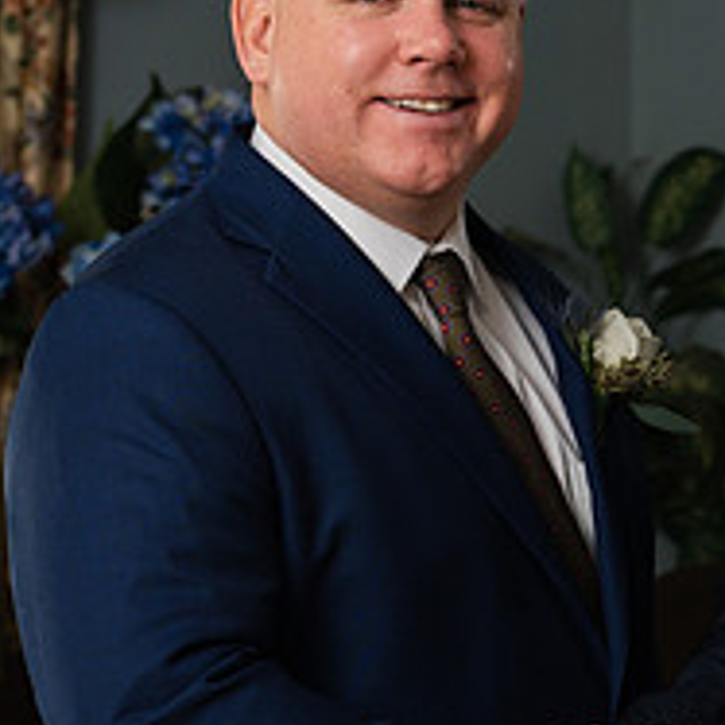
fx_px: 3436
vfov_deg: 12.0
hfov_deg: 11.9
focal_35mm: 145
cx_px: 709
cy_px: 308
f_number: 4
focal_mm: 55
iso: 500
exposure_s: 1/200
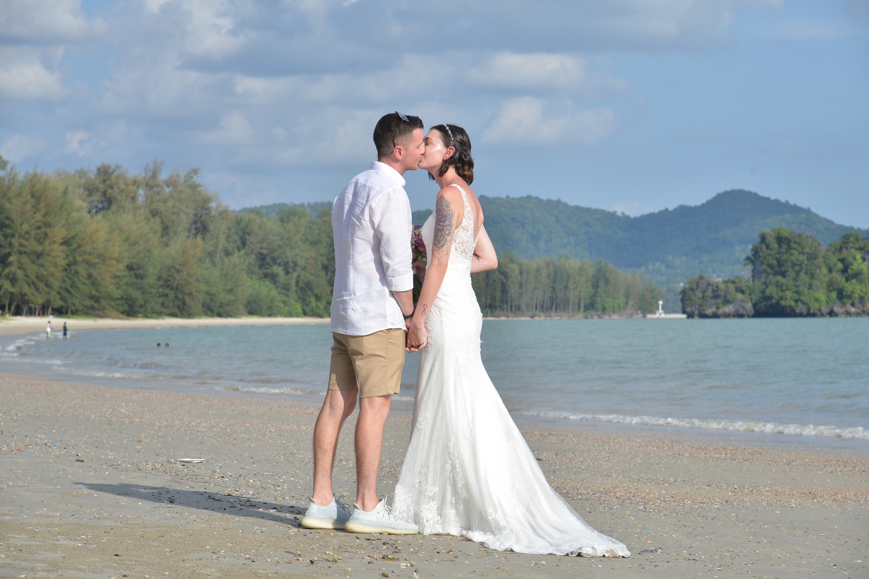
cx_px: 434
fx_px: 2293
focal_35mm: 95
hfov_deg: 21.5
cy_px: 290
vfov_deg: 14.4
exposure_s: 1/250
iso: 100
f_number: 8
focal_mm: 95
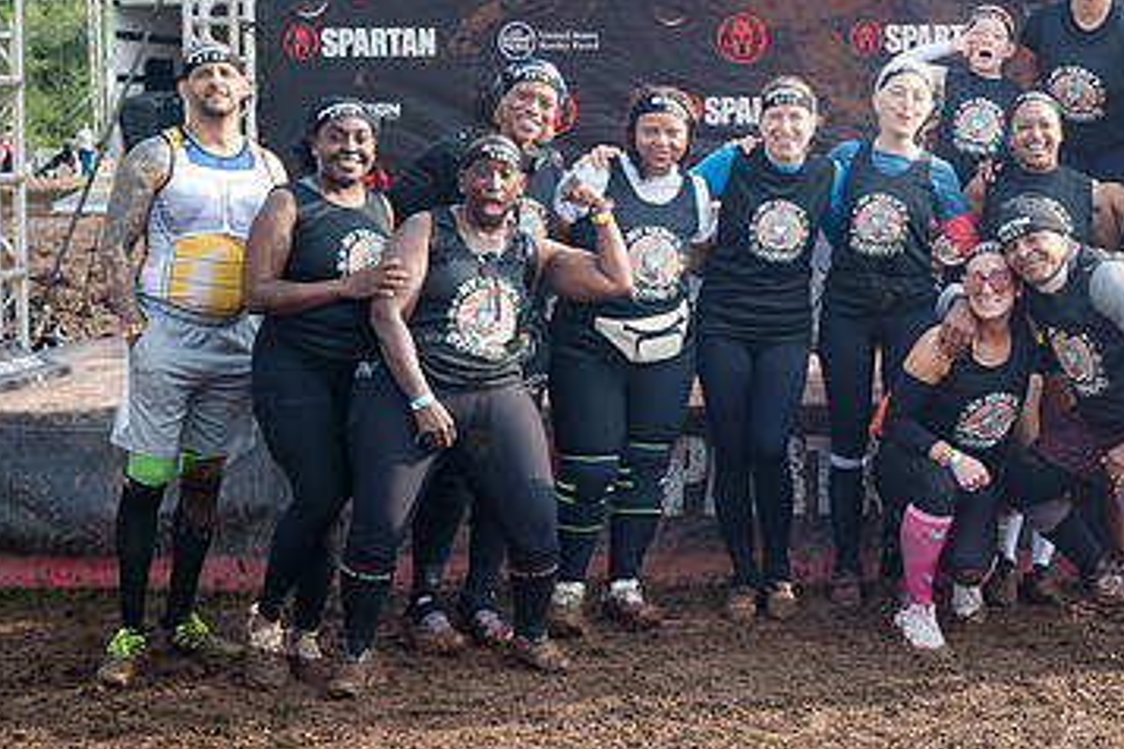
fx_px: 2154
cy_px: 236
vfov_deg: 19.7
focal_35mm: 69
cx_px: 945
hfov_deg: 28.4
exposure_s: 1/320
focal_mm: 35
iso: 250
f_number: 5.6
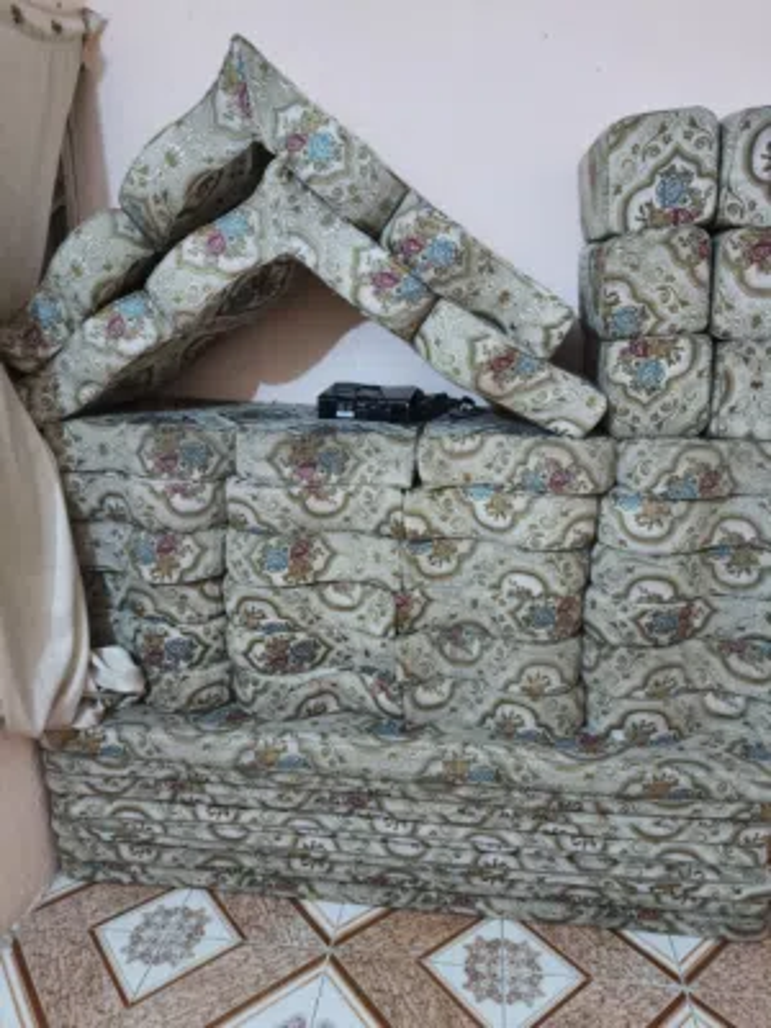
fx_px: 683
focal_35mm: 23
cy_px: 514
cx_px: 386
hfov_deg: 58.9
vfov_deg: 73.9
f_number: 1.7
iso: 3189
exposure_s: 1/33.3
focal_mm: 5.25
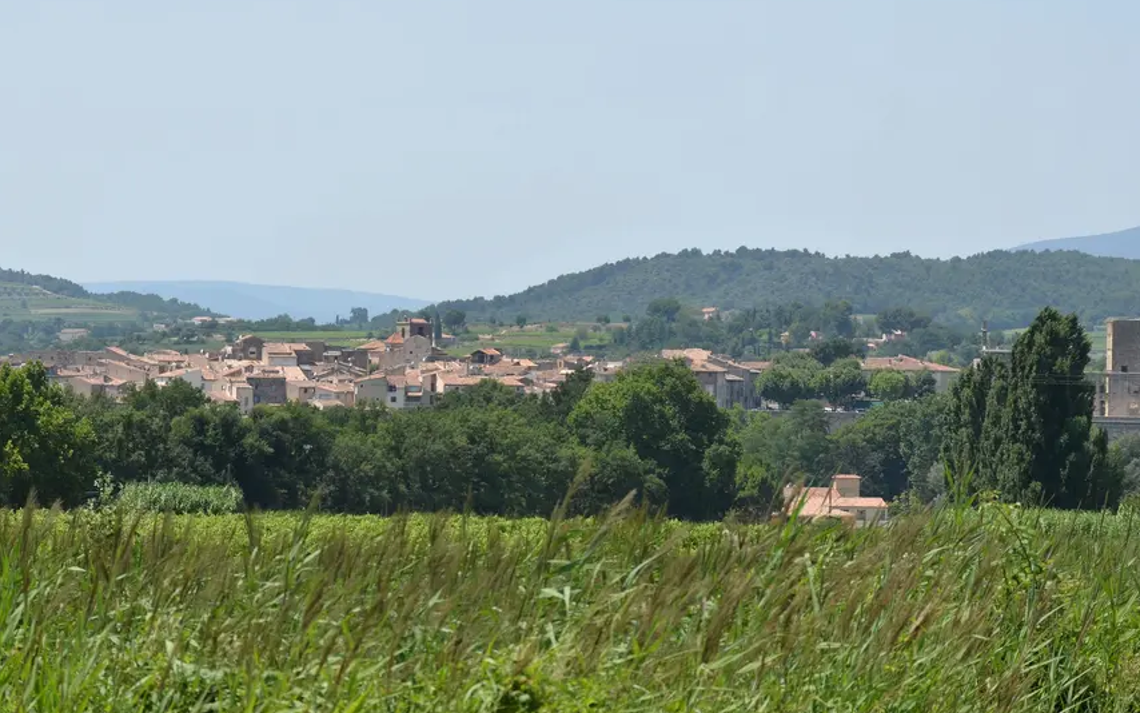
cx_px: 489
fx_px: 4972
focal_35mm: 160
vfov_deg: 8.2
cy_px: 375
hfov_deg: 13.1
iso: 100
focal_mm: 70
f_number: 9
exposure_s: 1/250
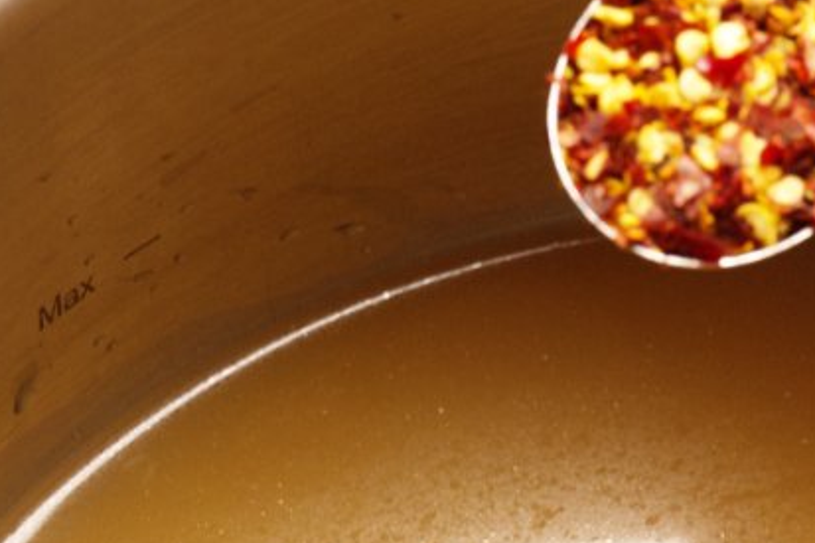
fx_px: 3417
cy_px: 441
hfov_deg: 13.4
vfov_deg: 9.1
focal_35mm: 151
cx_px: 813
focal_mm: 52
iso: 1000
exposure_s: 1/1600
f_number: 9
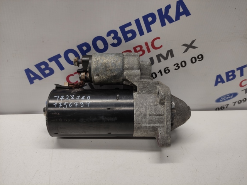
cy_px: 92
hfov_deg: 69.4
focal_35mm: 25
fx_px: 178
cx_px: 124
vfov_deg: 54.9
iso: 101
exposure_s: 1/100
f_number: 1.89
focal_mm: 5.43
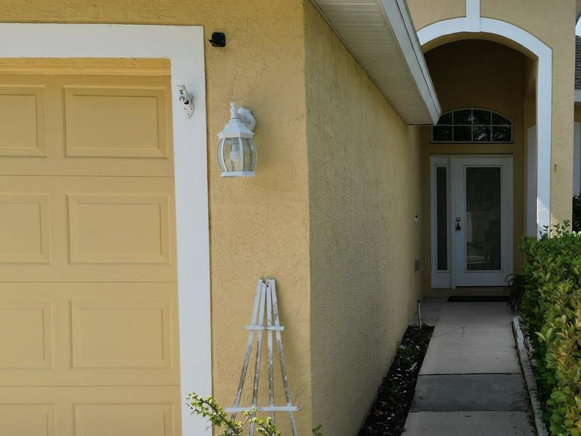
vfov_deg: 32.1
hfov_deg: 39.6
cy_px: 262
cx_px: 499
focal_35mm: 45
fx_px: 755
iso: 200
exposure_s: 1/3000
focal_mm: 6.72
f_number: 1.7
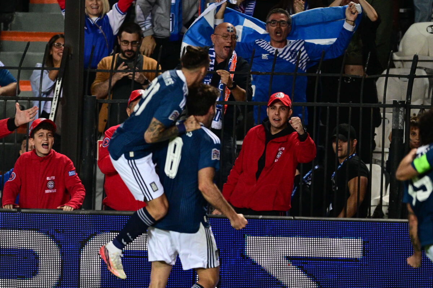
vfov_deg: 3.4
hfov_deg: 5.2
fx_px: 4811
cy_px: 144
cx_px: 216
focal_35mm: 400
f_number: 2.8
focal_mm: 400
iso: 1600
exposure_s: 1/1000
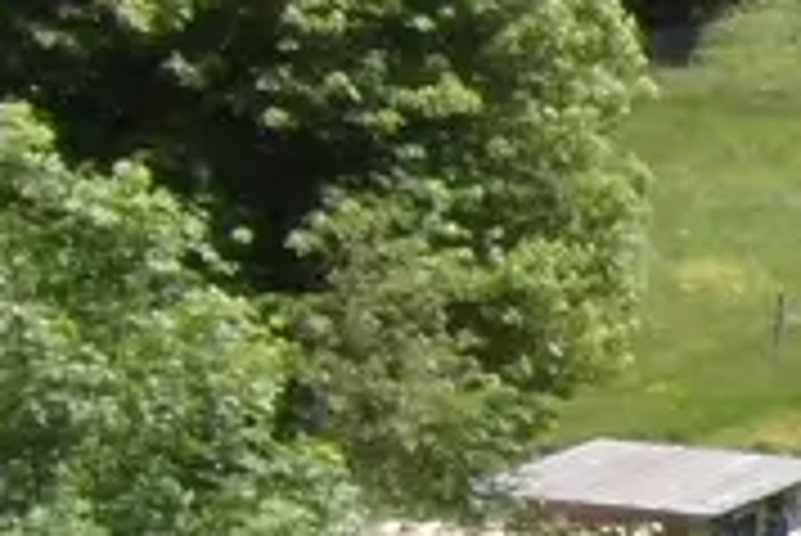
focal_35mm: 179
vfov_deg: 7.7
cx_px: 2668
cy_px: -5
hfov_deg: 8.7
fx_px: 3986
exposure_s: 1/250
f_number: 4.6
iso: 80
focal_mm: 4
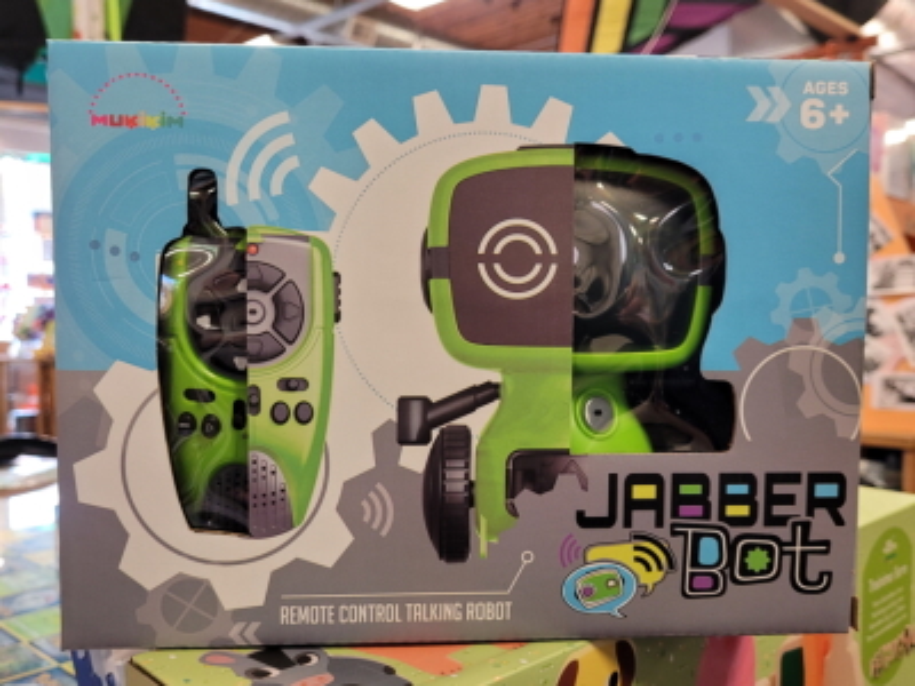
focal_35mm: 26
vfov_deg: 53.1
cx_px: 458
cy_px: 343
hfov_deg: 67.3
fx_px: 687
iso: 200
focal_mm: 5.4
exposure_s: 1/60
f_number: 1.8
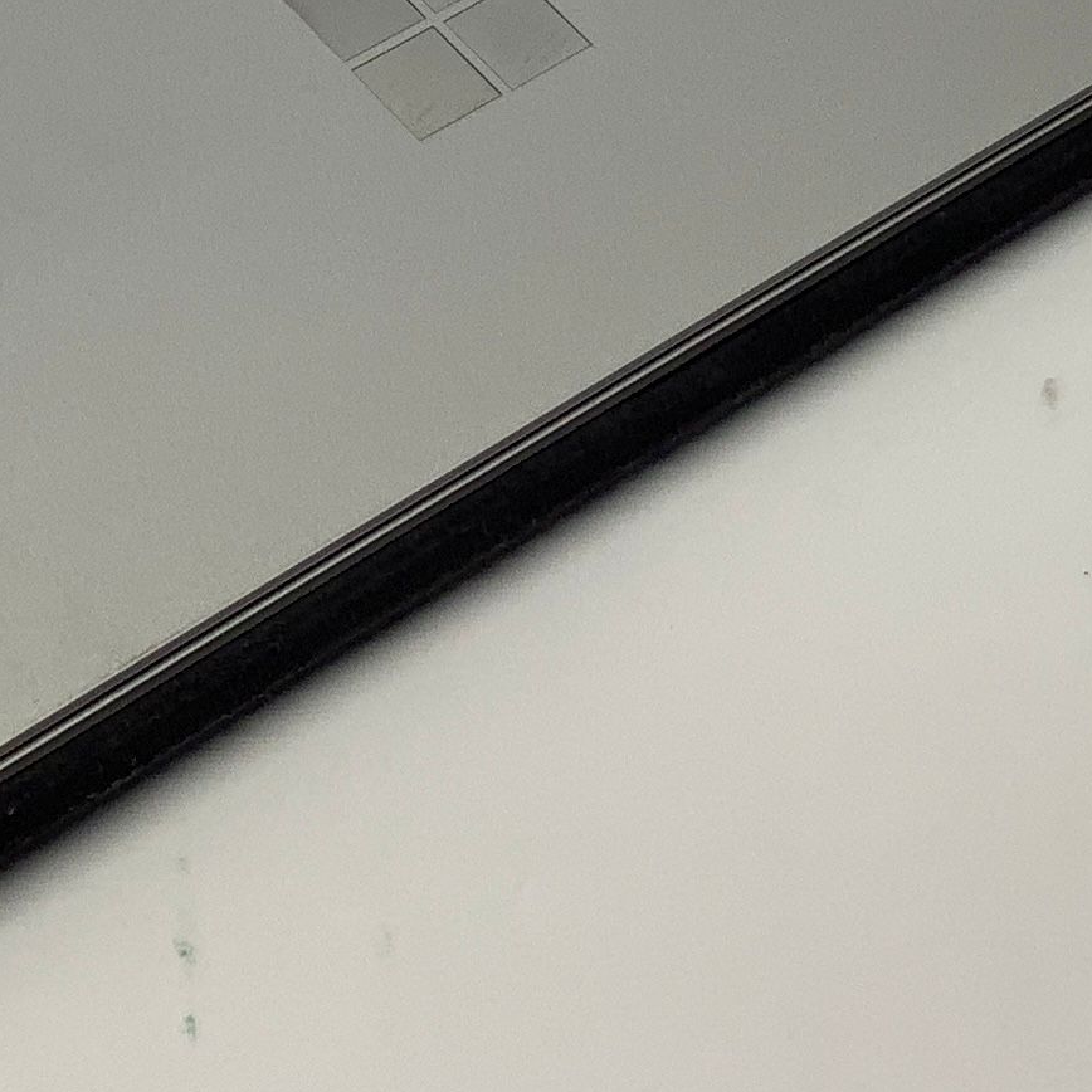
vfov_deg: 16.3
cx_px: 98
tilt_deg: -47.8
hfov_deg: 16.7
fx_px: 3676
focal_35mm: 103
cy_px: -182
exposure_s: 1/125
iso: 25
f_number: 2.4
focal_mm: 3.3
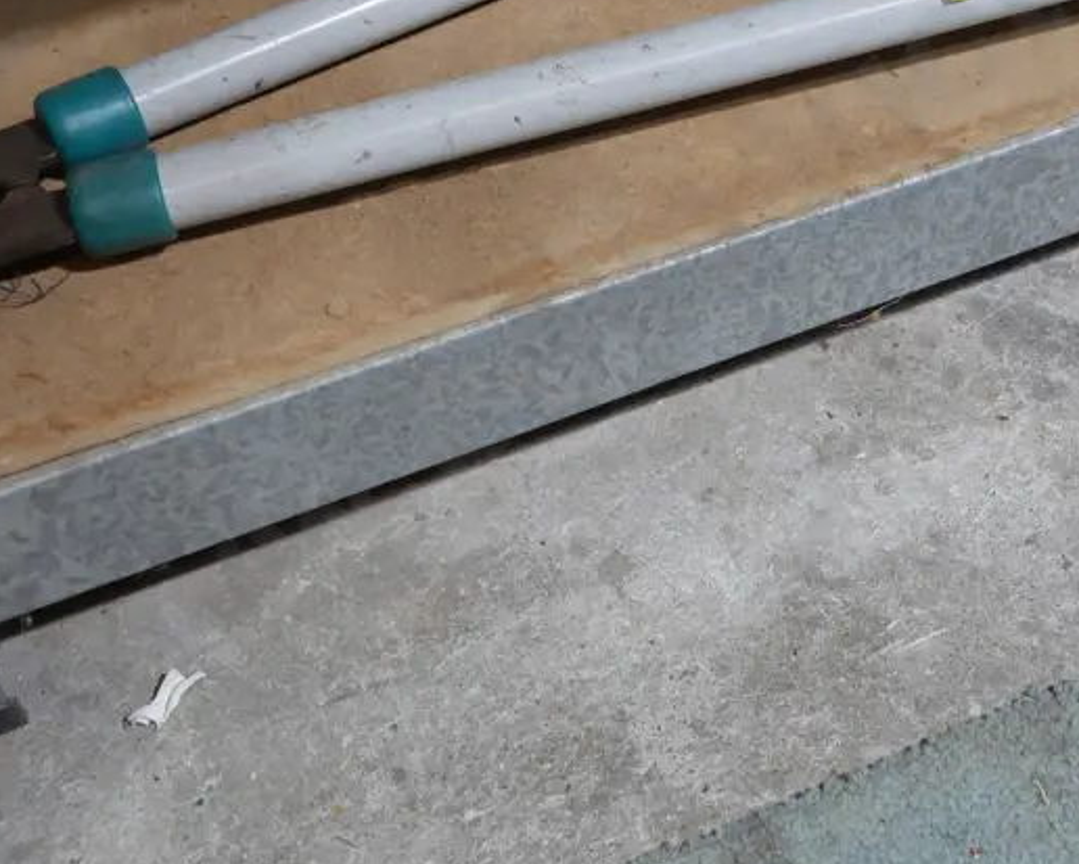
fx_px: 1980
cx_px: 882
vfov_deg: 24.0
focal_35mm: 62
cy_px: 104
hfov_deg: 29.7
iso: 640
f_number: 3.6
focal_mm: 16
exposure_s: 1/60
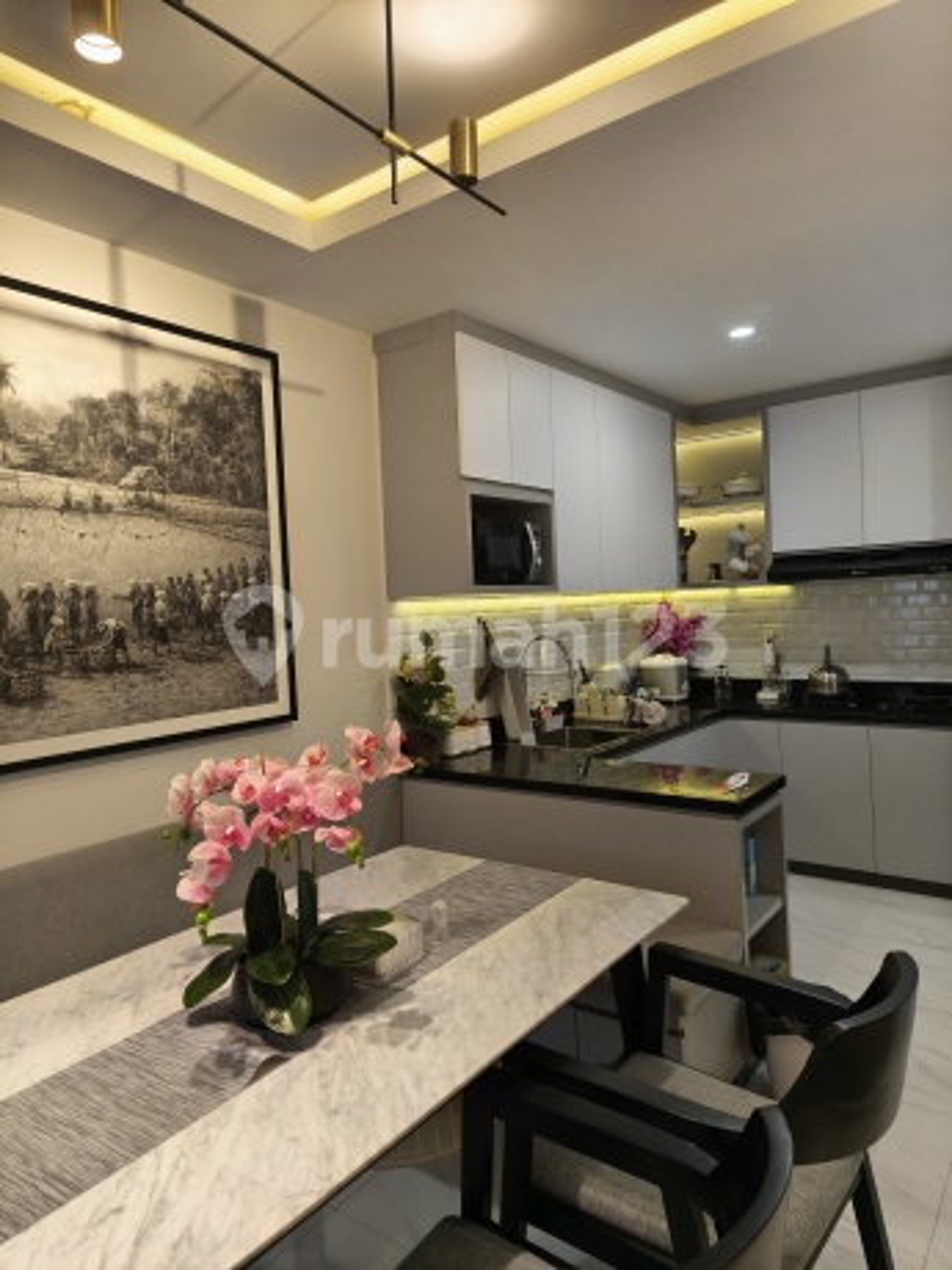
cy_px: 635
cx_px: 476
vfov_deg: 73.9
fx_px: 843
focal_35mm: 23
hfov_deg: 58.9
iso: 400
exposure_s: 1/50
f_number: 1.7
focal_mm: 5.35
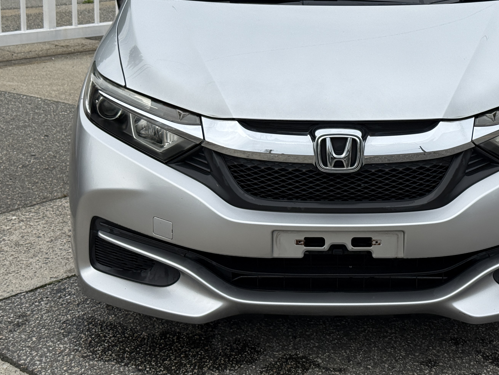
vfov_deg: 19.8
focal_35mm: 74
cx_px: 335
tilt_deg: -11.7
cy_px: 91
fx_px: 1067
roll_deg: -1.5
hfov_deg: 26.2
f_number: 1.78
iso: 64
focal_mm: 6.76
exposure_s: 1/2415
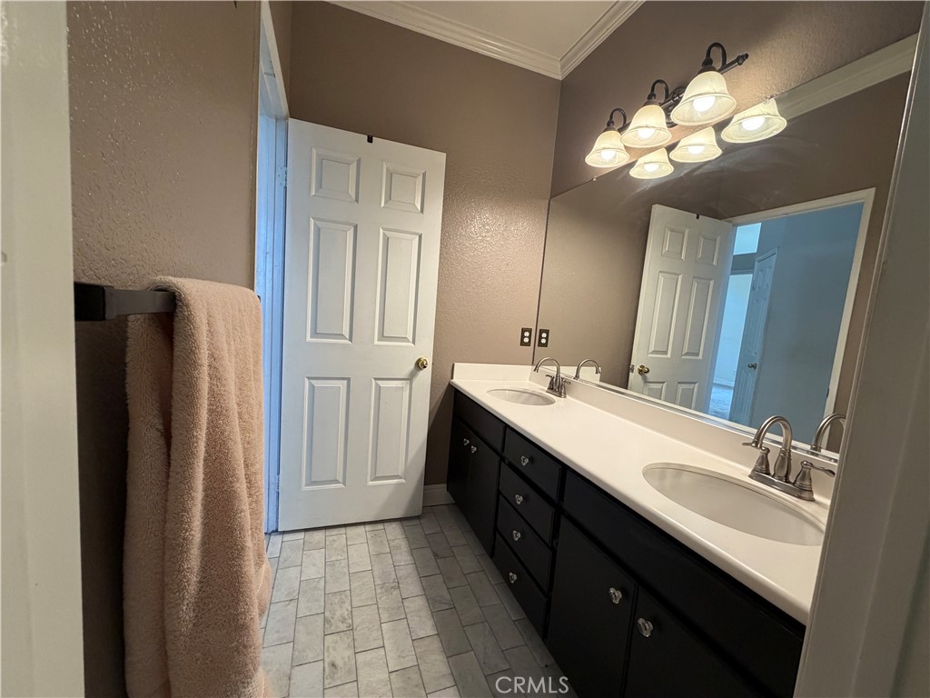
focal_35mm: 14
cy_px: 349
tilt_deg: -5.9
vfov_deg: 85.7
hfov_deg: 102.1
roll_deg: -3.5
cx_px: 465
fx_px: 376
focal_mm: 2.22
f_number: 2.2
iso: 320
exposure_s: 1/120
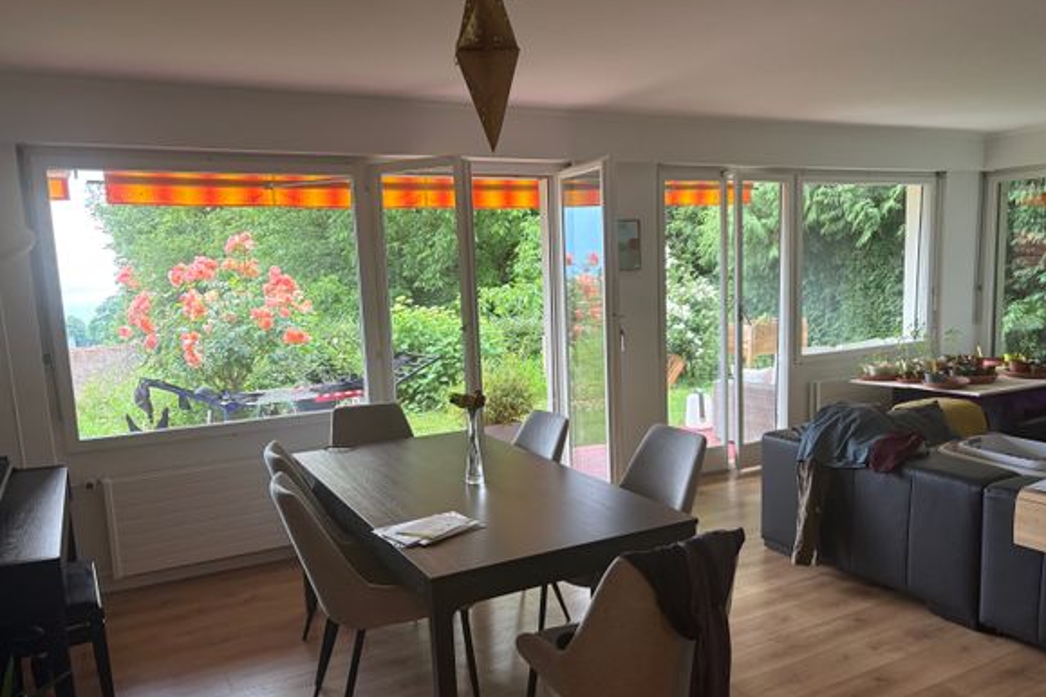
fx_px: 813
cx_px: 540
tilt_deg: -8.1
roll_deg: +2.5
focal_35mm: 28
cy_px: 385
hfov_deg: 65.5
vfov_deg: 46.3
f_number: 1.6
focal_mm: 5.96
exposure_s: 1/50
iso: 200
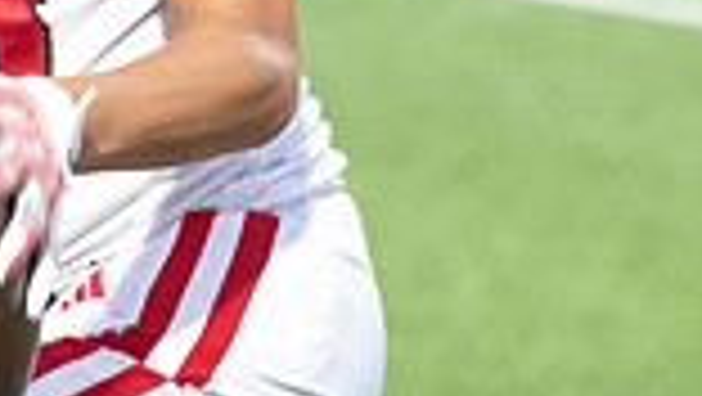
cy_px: -277
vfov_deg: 1.0
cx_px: -108
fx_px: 21812
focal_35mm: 1171
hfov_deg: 1.8
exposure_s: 1/320
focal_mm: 300
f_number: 7.1
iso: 10000
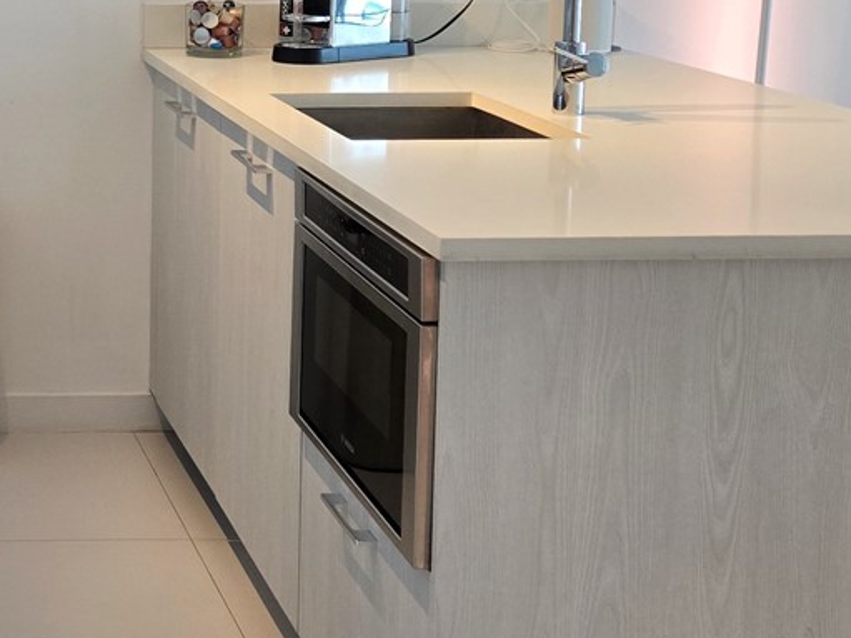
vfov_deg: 20.1
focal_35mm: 72
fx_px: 1770
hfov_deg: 24.7
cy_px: 75
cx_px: -147
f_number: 1.8
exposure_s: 1/120
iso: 125
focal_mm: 5.4
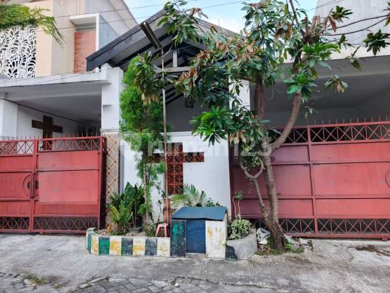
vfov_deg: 58.9
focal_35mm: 23
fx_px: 259
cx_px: 195
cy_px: 146
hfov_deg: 73.9
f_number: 1.7
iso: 255
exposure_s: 1/66.7
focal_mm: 5.25
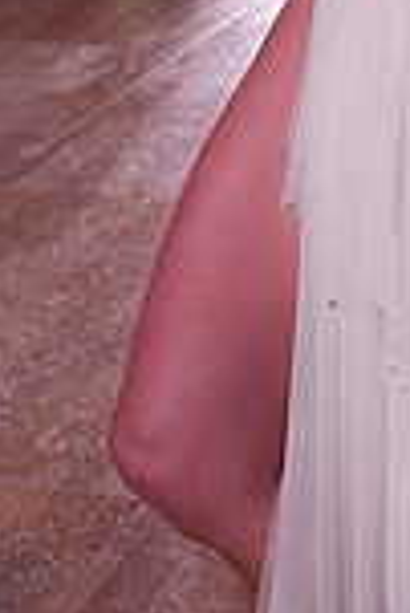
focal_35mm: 127
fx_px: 2164
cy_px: -244
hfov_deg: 10.8
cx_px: 319
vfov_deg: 15.2
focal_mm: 33
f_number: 4
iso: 1250
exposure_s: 1/500
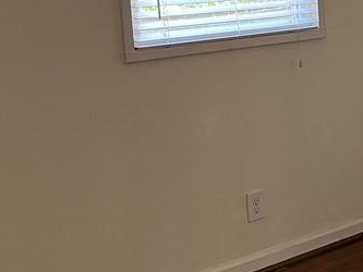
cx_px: 441
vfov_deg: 18.3
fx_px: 839
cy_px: 67
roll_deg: +1.9
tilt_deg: -7.8
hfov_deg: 22.4
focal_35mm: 80
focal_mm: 5.1
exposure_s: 1/68
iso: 125
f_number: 1.6
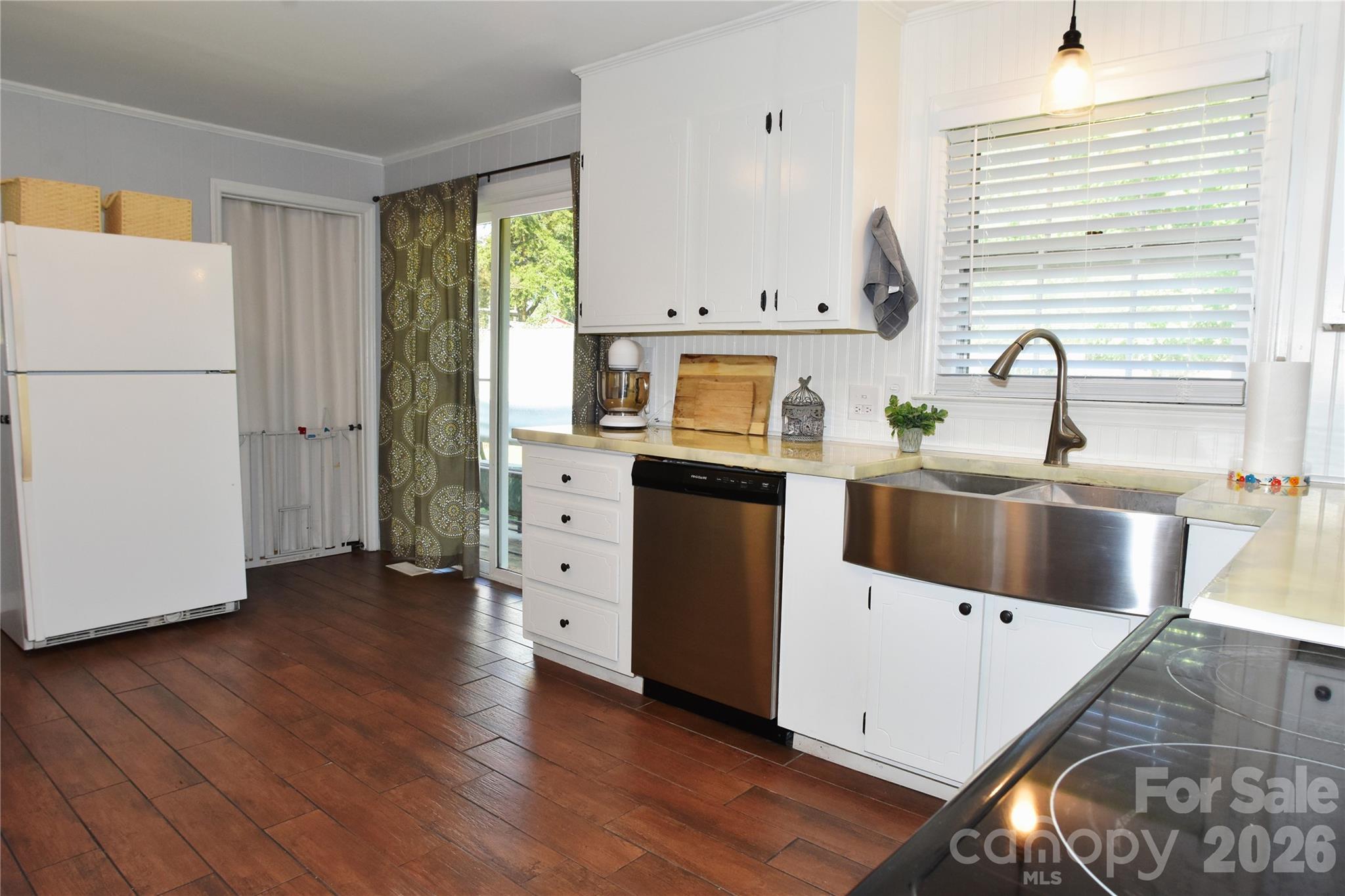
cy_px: 448
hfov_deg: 81.2
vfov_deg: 59.5
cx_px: 672
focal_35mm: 21
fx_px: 784
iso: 800
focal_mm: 14
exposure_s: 1/60.2
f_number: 8
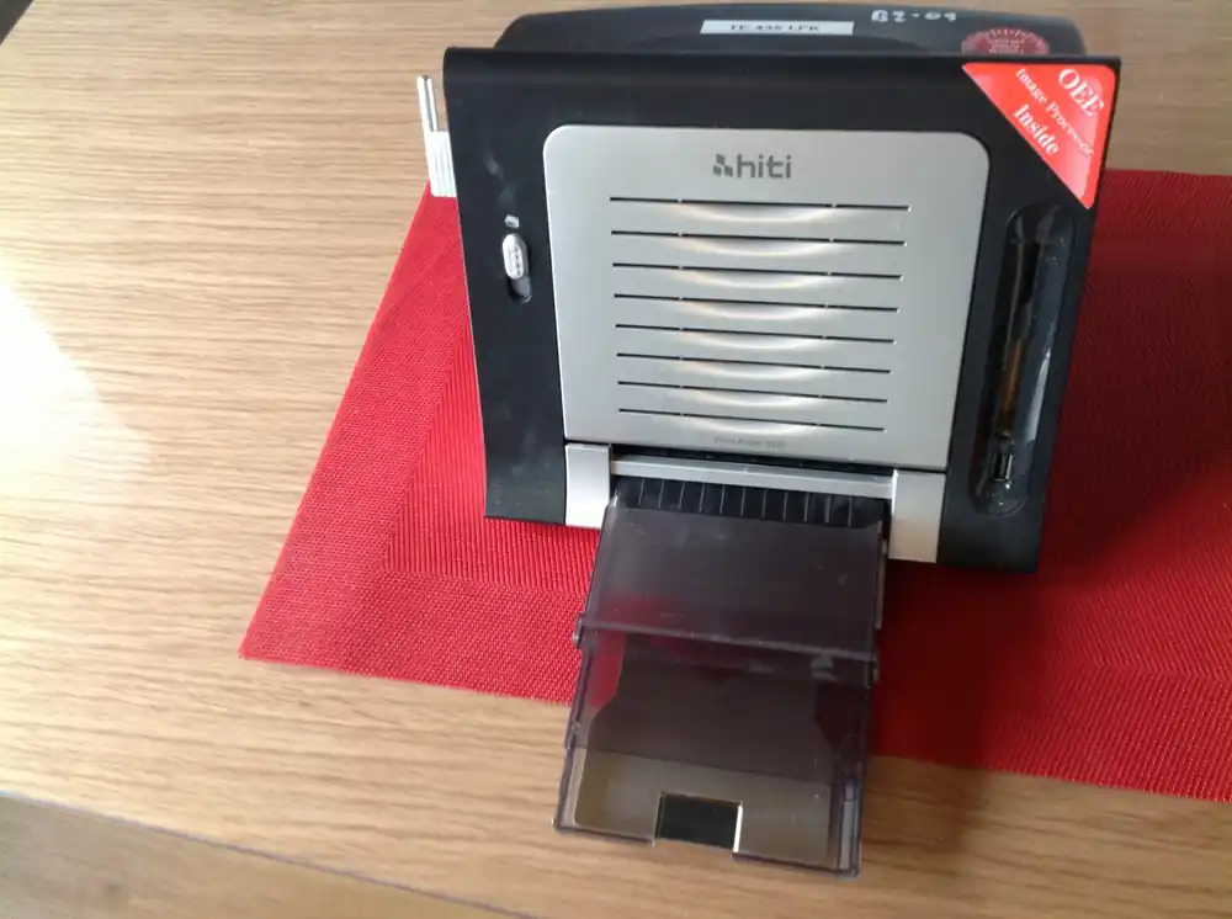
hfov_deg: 52.7
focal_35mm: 35
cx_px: 616
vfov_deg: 40.6
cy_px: 460
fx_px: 1243
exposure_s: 1/15
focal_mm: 4.28
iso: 125
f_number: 2.4
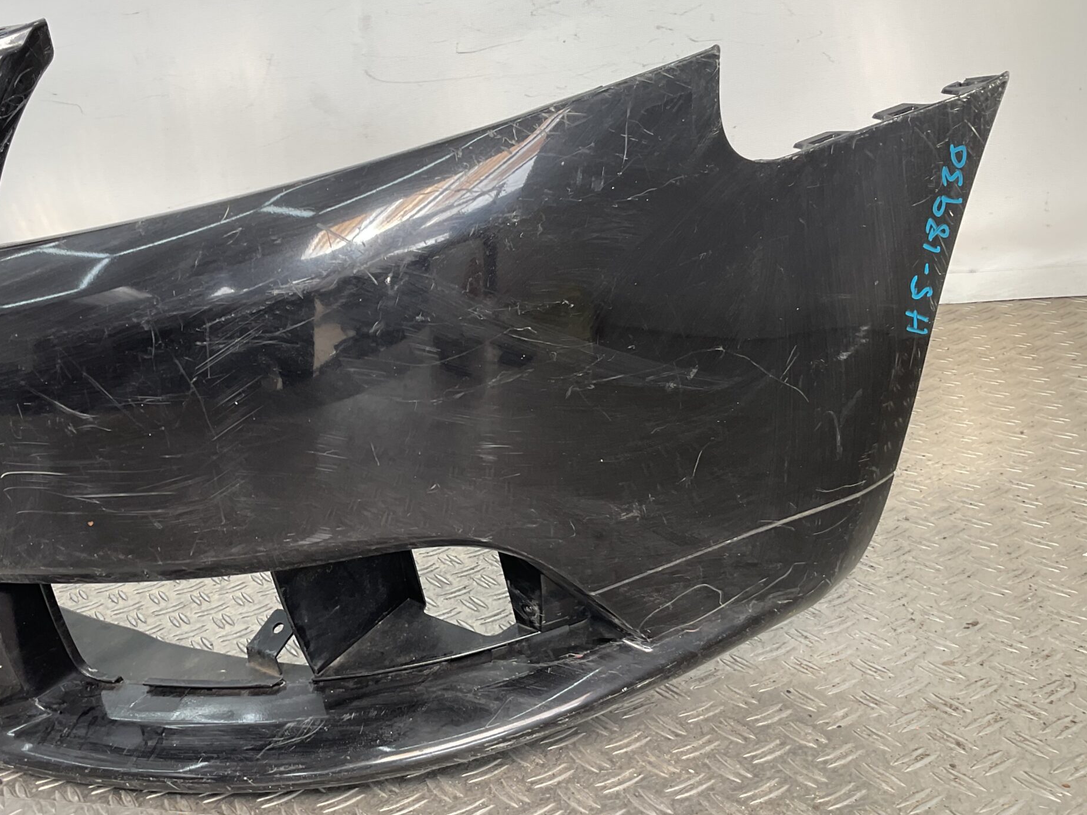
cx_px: 362
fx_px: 1256
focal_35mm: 40
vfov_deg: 36.0
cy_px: 416
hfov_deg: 46.1
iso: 16
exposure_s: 1/139
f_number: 1.8
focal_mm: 3
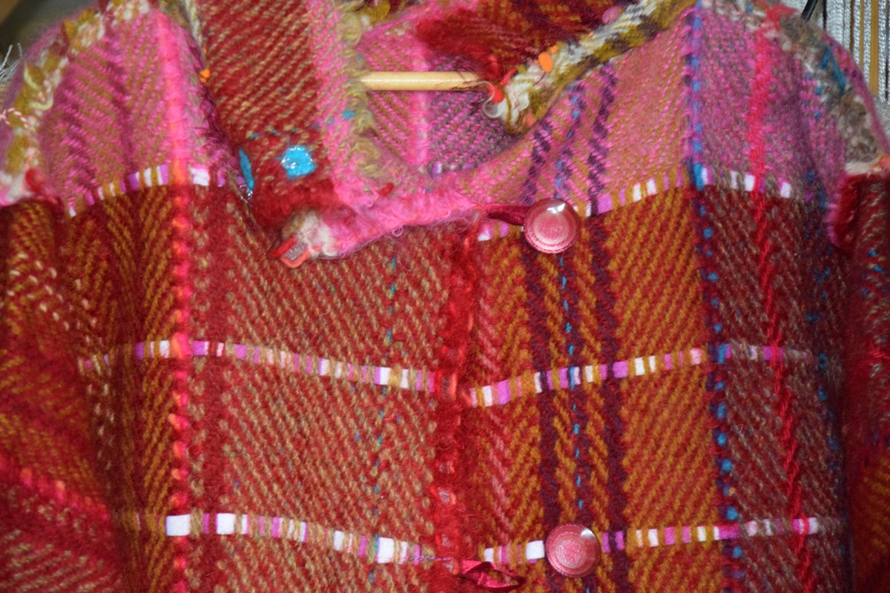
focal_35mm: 158
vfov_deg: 8.7
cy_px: 296
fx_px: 3893
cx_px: 445
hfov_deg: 13.0
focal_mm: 105
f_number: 5.6
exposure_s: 1/60
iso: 1800
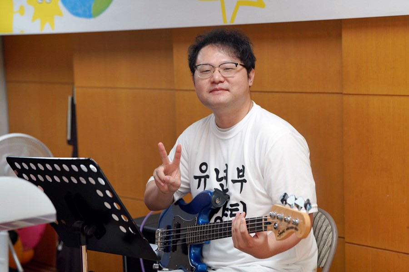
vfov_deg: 17.3
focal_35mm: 79
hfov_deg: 25.7
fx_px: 897
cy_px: 136
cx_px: 204
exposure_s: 1/160
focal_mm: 79
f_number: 4
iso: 1250
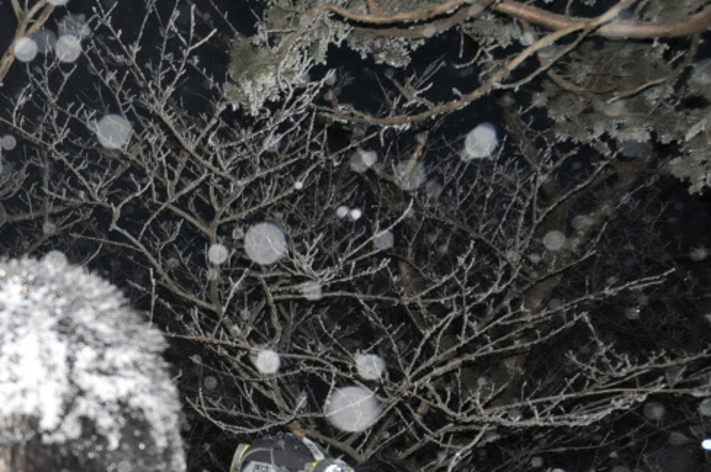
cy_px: 453
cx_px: 10
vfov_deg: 20.9
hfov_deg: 29.9
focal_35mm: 63
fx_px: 1243
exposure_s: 1/60
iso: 1000
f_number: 5
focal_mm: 20
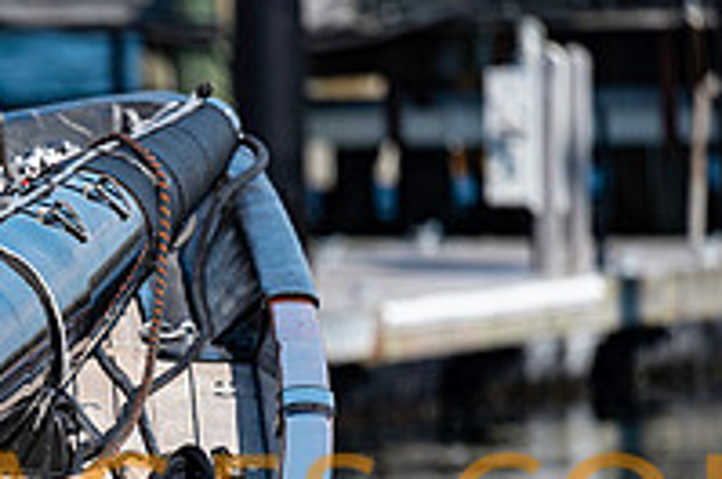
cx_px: -225
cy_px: 481
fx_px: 17540
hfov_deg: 2.4
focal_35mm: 876
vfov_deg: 1.6
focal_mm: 300
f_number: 4
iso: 100
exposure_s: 1/1250
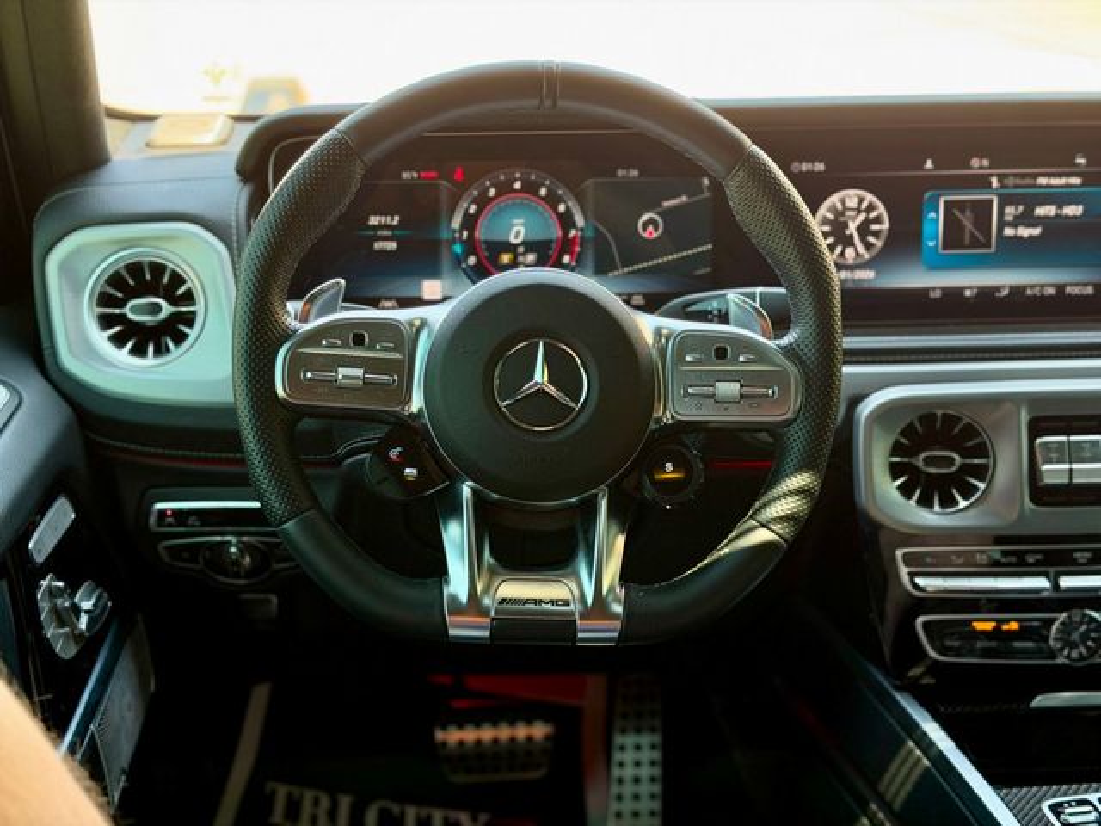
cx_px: 550
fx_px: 1527
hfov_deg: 39.7
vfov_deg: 30.3
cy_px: 413
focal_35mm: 48
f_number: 1.78
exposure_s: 1/149
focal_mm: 6.76
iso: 50
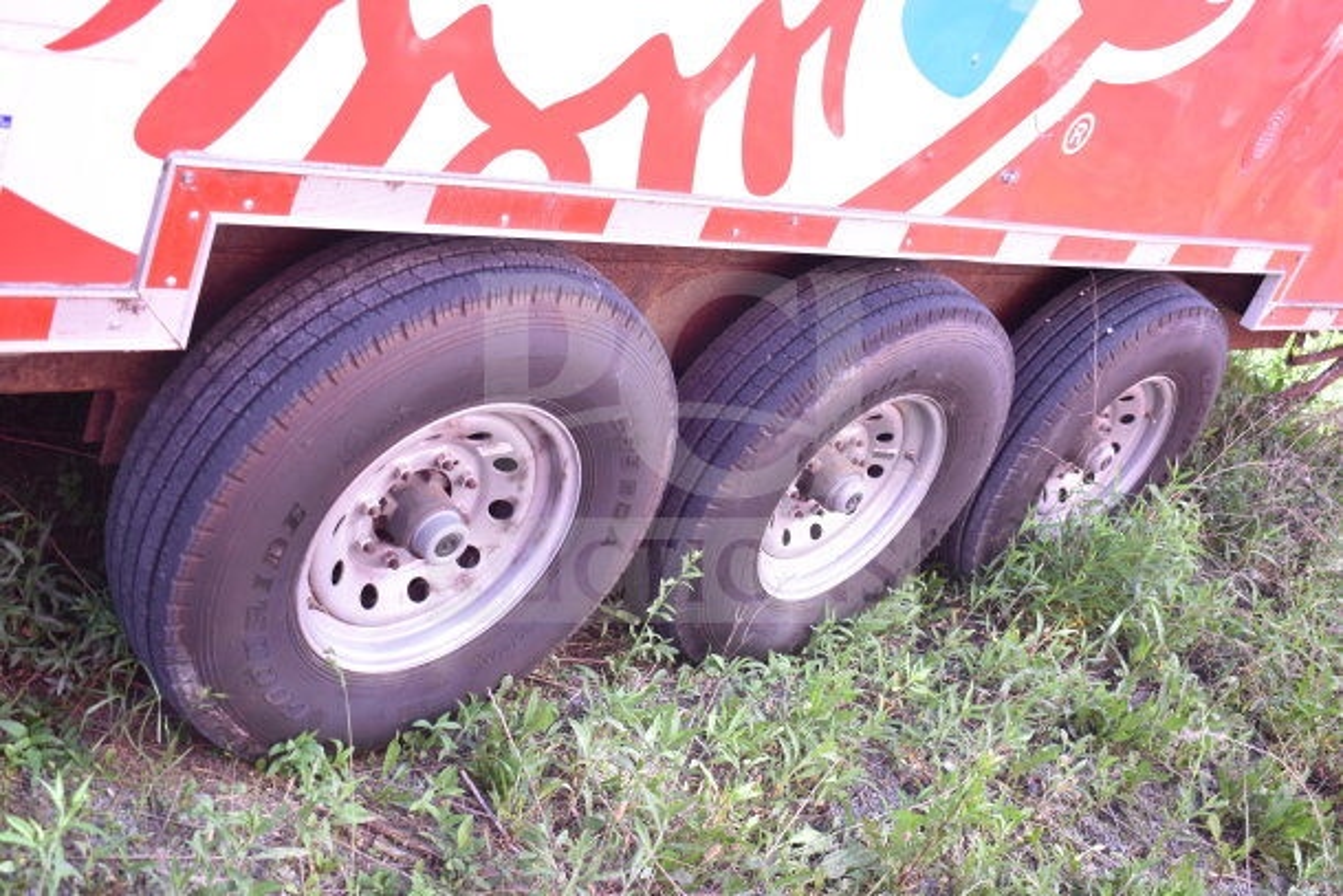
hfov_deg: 47.9
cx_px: 672
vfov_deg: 33.0
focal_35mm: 40
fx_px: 1511
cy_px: 448
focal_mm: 27
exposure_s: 1/80
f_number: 4.5
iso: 200
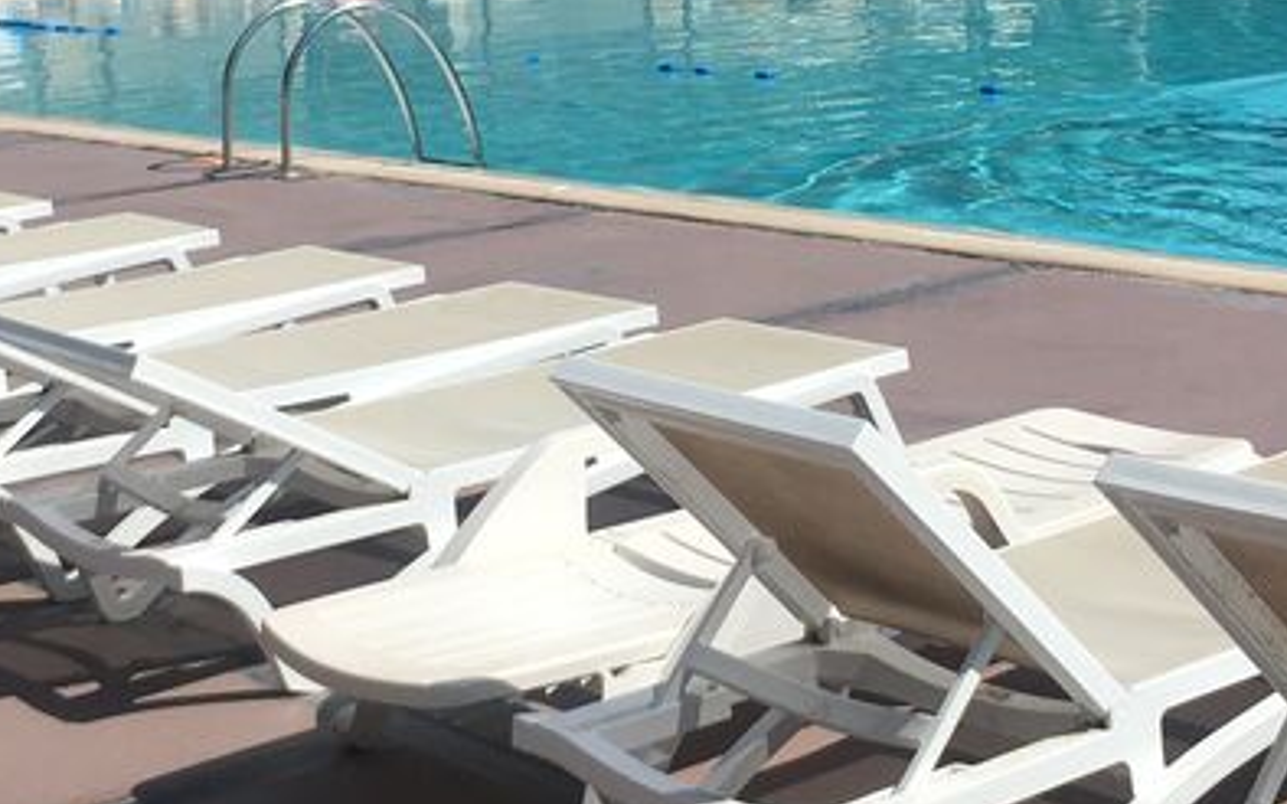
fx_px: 2735
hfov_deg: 26.5
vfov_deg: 16.6
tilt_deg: -6.2
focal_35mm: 78
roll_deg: +0.9
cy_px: 127
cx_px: 604
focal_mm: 4.15
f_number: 2.2
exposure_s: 1/2564
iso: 25
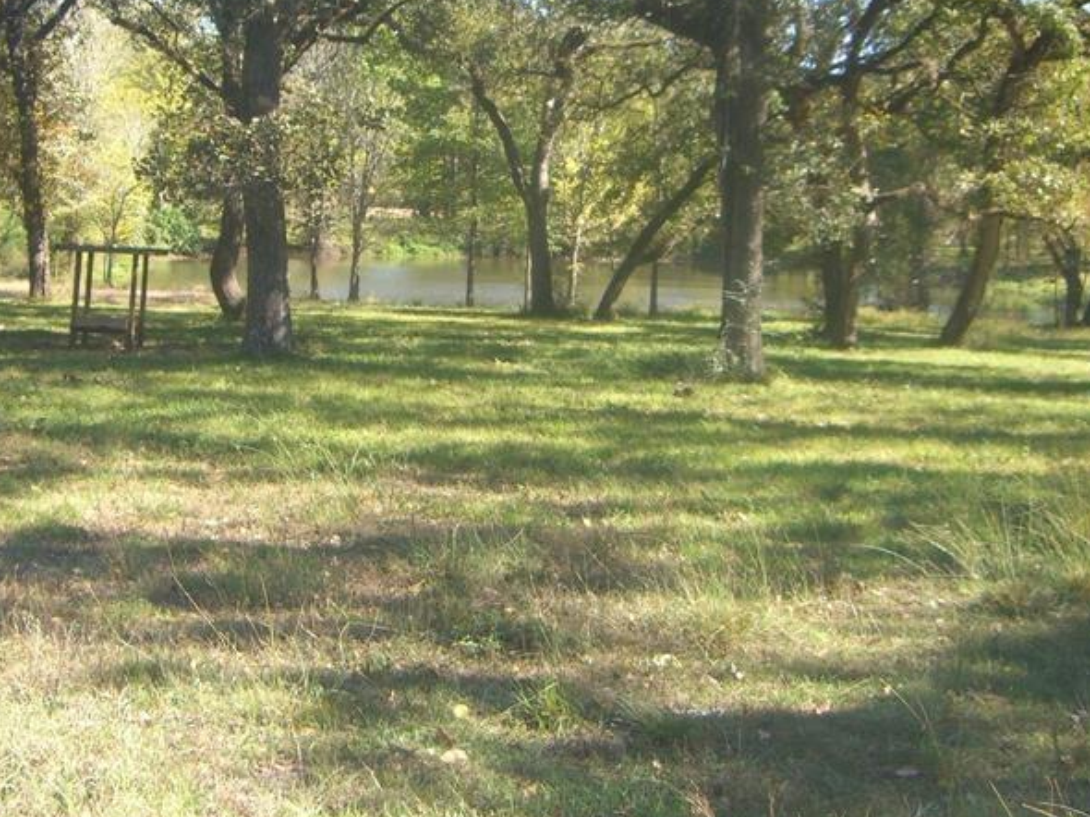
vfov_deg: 22.0
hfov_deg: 29.3
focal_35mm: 66
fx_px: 2077
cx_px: 406
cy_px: 187
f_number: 2.8
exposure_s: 1/200
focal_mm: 7.9
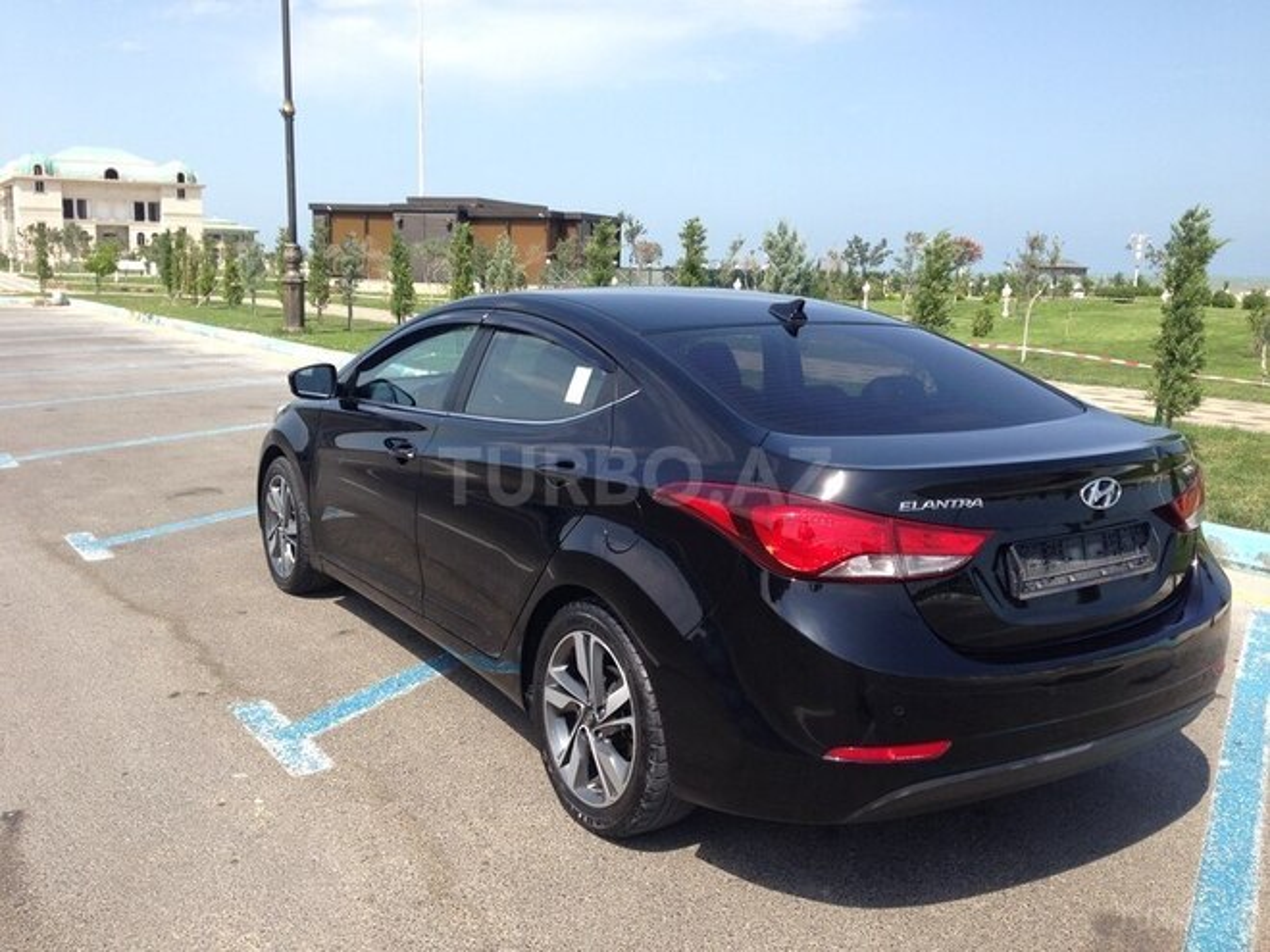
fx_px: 1211
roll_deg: -1.1
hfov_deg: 55.4
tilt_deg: -10.4
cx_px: 635
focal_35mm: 33
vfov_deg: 42.9
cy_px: 476
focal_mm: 4.12
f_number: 2.4
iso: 50
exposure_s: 1/1106
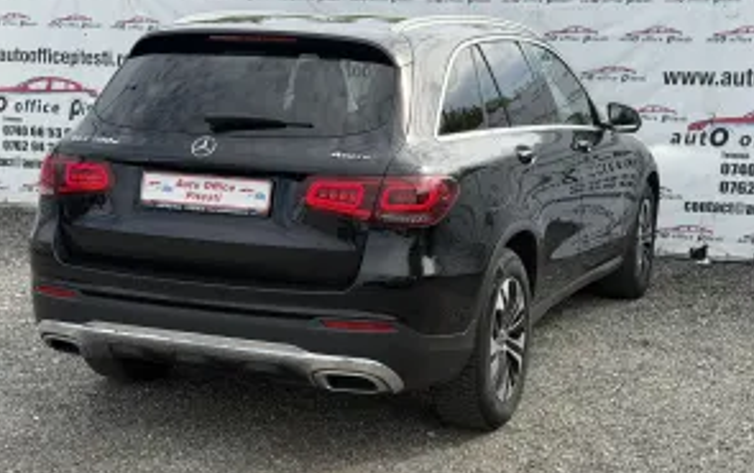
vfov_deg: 21.0
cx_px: 378
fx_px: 1275
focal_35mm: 62
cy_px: 233
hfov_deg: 32.9
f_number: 1.78
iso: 64
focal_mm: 6.76
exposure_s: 1/2088
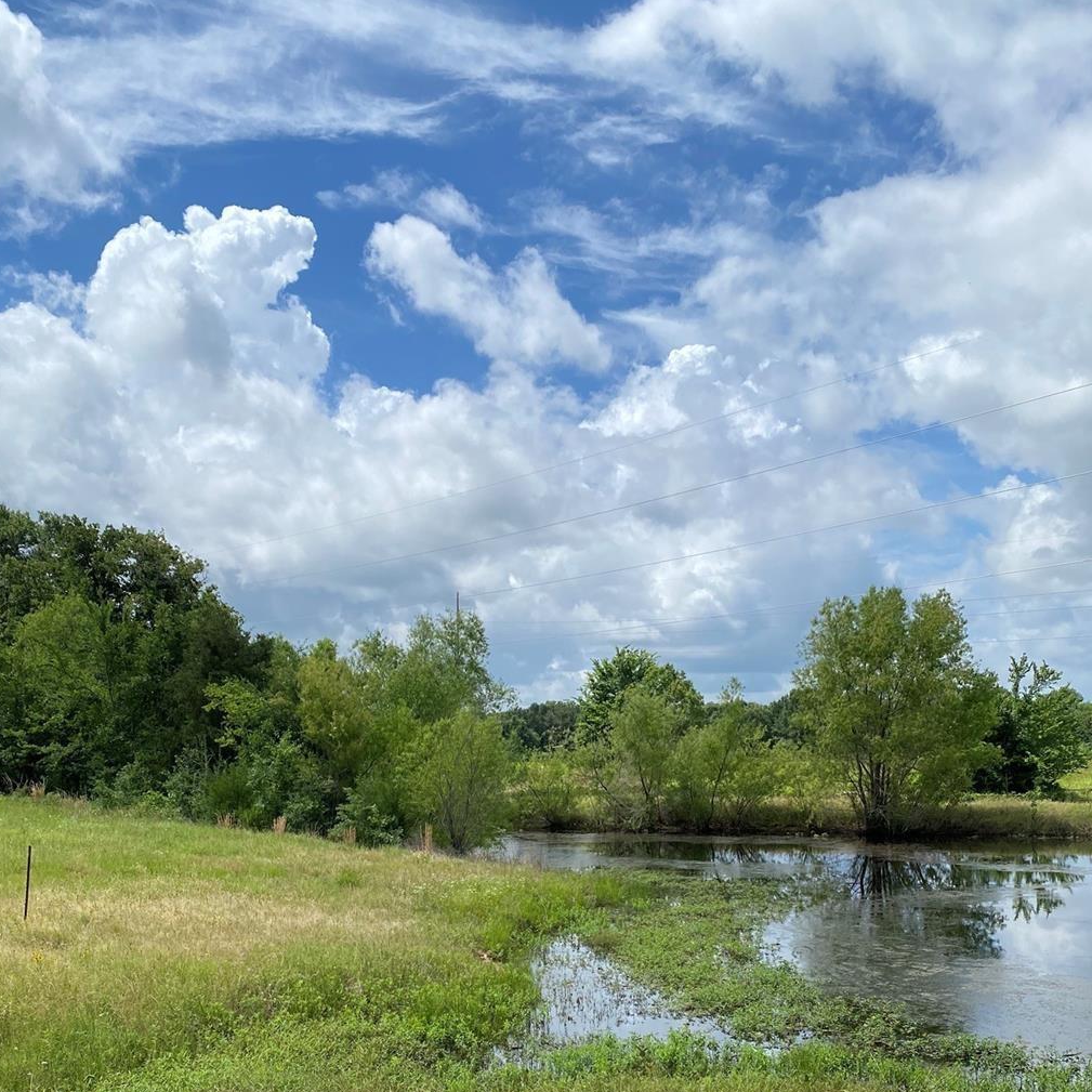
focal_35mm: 35
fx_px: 1249
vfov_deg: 46.2
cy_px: 760
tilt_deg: +0.0
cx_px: 495
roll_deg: +0.3
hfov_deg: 47.2
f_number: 1.8
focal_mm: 4.25
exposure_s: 1/5495
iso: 32
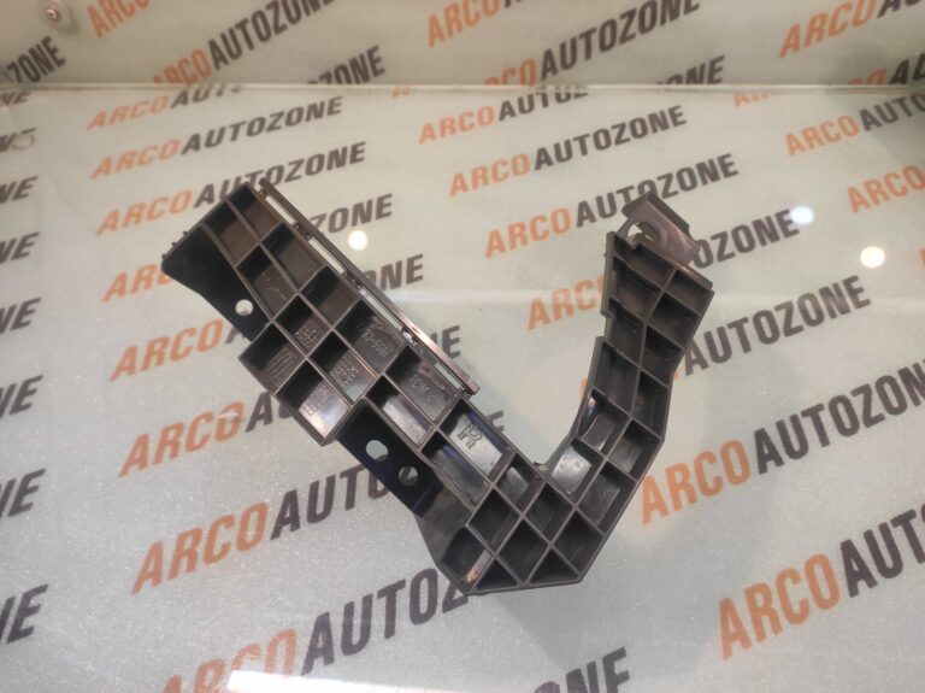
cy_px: 346
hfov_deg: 91.1
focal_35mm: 17
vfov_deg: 74.7
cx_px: 462
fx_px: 454
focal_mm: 4.74
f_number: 1.79
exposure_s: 1/33
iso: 148
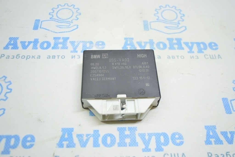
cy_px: 78
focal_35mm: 36
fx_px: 235
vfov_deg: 36.8
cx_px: 118
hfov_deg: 53.2
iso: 400
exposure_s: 1/40
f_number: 4
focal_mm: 24
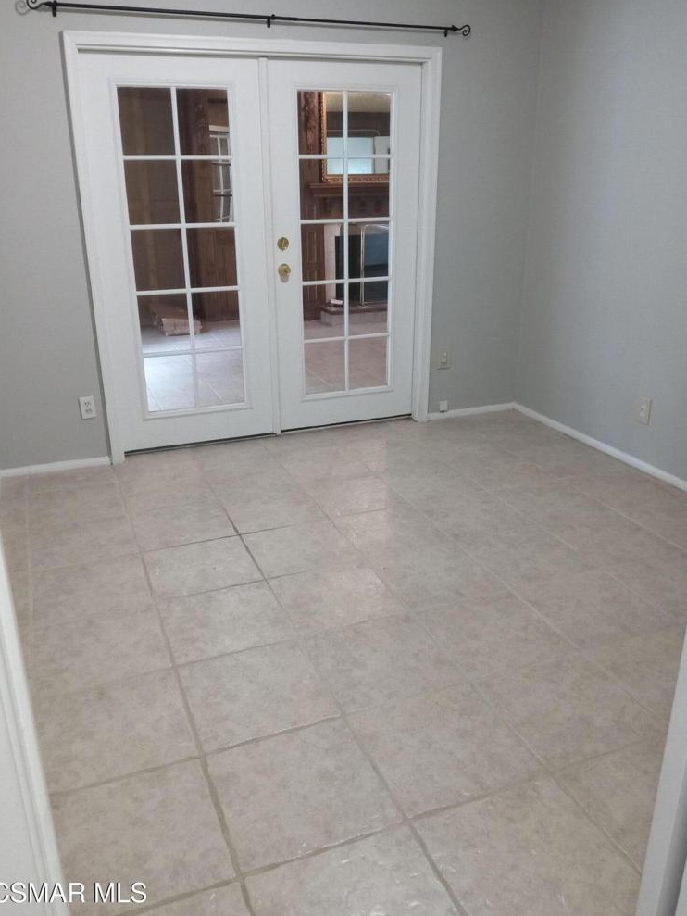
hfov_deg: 48.2
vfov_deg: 61.7
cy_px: 462
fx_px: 767
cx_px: 344
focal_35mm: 29
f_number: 2.2
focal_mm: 3.71
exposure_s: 1/30
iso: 1030
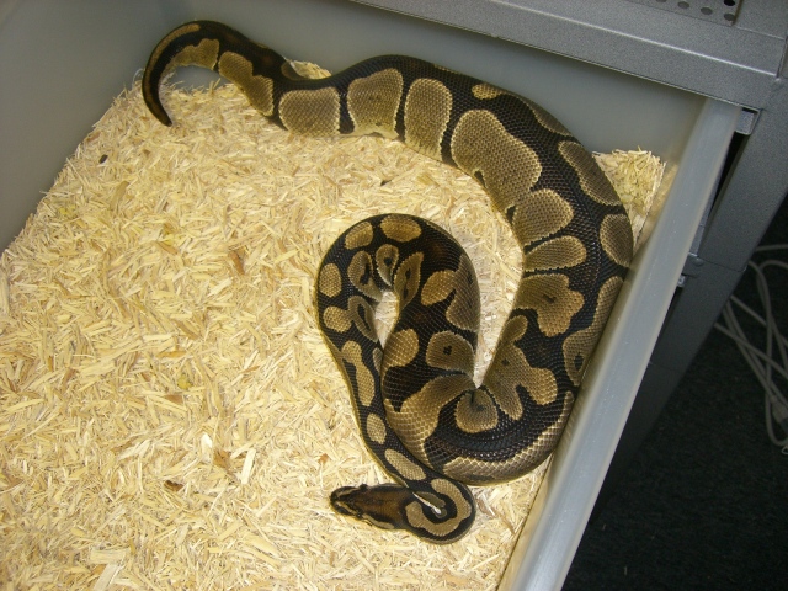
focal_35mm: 38
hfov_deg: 49.0
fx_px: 865
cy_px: 296
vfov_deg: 37.7
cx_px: 394
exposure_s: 1/60
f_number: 2.7
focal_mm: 6.2
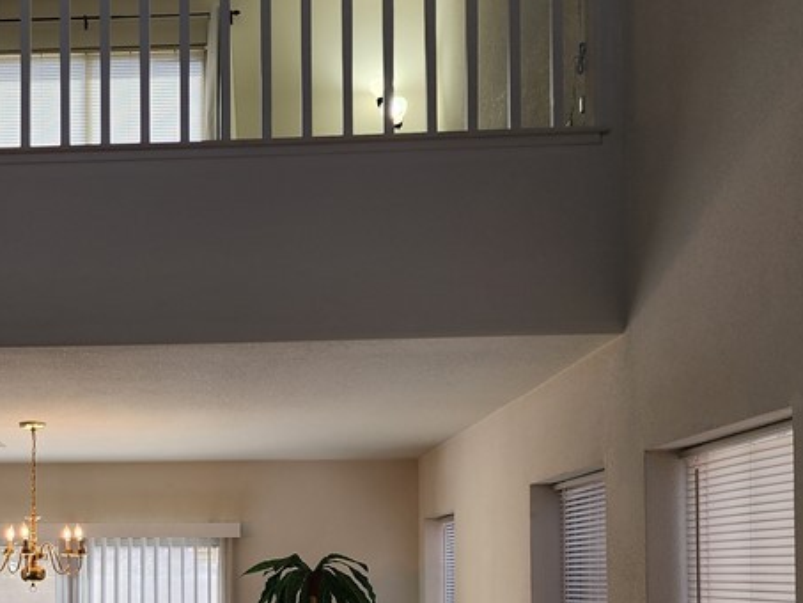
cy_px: 523
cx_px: 106
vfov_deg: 27.2
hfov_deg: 35.0
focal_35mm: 52
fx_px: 1207
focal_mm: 6.4
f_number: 1.8
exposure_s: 1/120
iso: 50
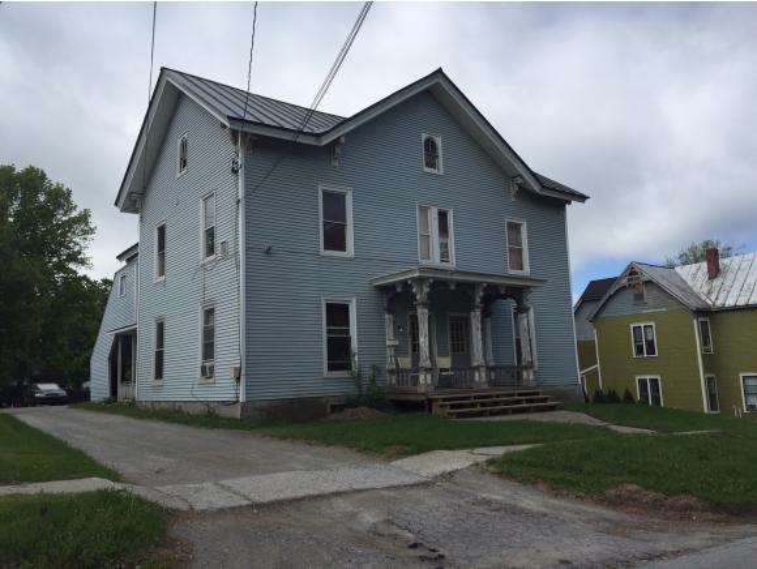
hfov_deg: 61.6
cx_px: 378
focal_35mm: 29
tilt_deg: +7.8
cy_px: 284
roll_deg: +1.4
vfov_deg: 48.3
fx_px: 635
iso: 32
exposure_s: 1/3300
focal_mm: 4.15
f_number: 2.2
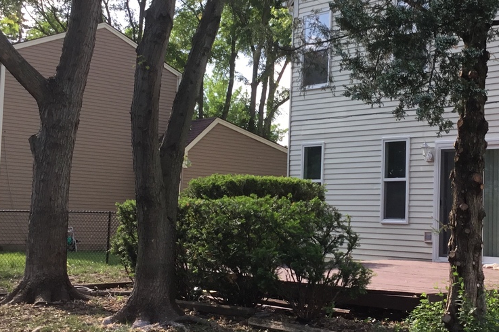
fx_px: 873
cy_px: 160
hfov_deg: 31.8
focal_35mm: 63
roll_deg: -2.2
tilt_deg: +3.1
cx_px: 307
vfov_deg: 21.6
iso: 25
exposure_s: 1/242
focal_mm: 3.3
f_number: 2.4
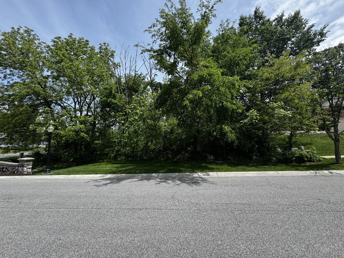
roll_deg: +0.1
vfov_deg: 85.7
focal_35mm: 14
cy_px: 129
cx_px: 172
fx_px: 139
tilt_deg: +7.0
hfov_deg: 102.1
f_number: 2.2
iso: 40
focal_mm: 2.22
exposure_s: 1/657
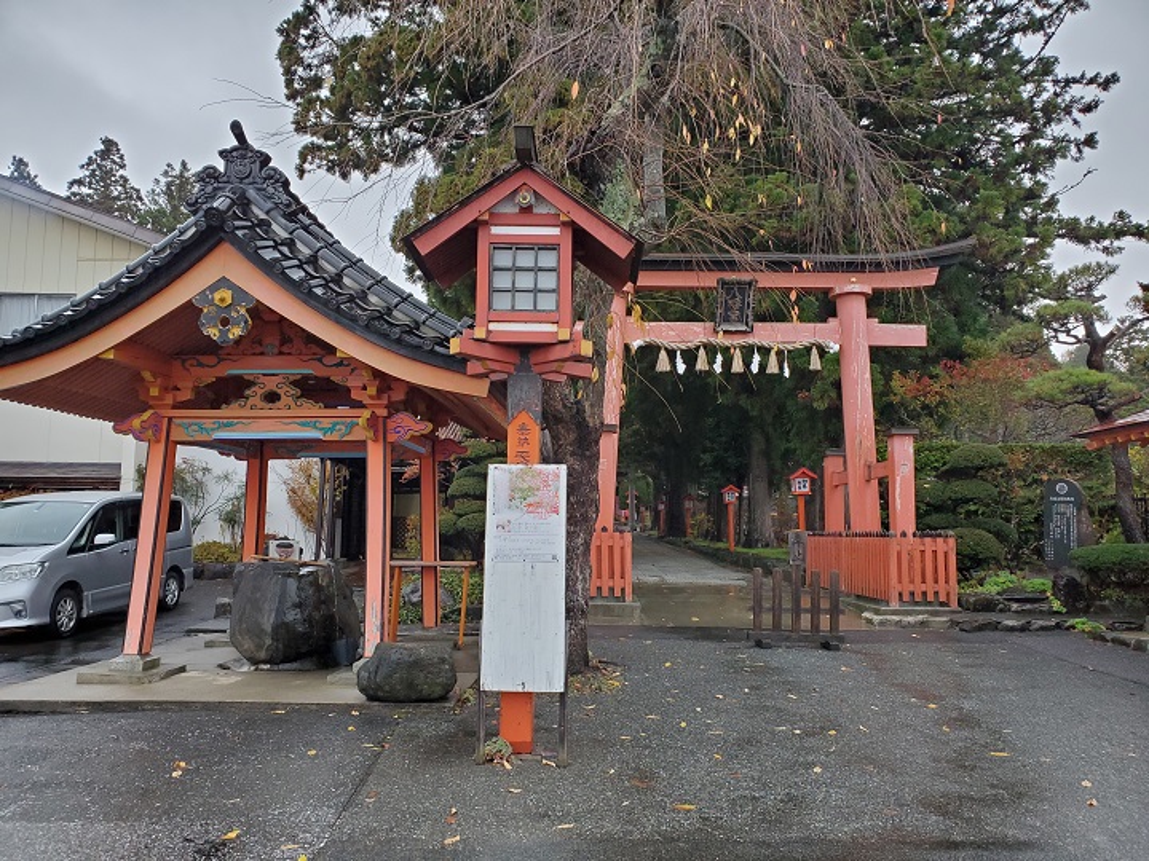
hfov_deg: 67.3
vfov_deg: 53.1
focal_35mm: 26
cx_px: 574
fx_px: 863
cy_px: 430
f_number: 2.4
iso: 250
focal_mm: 4.3
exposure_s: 1/70
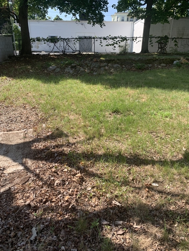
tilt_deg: -21.9
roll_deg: -2.2
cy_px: 126
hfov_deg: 53.1
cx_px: 94
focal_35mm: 26
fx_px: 189
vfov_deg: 67.3
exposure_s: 1/879
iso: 25
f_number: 1.8
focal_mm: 4.25
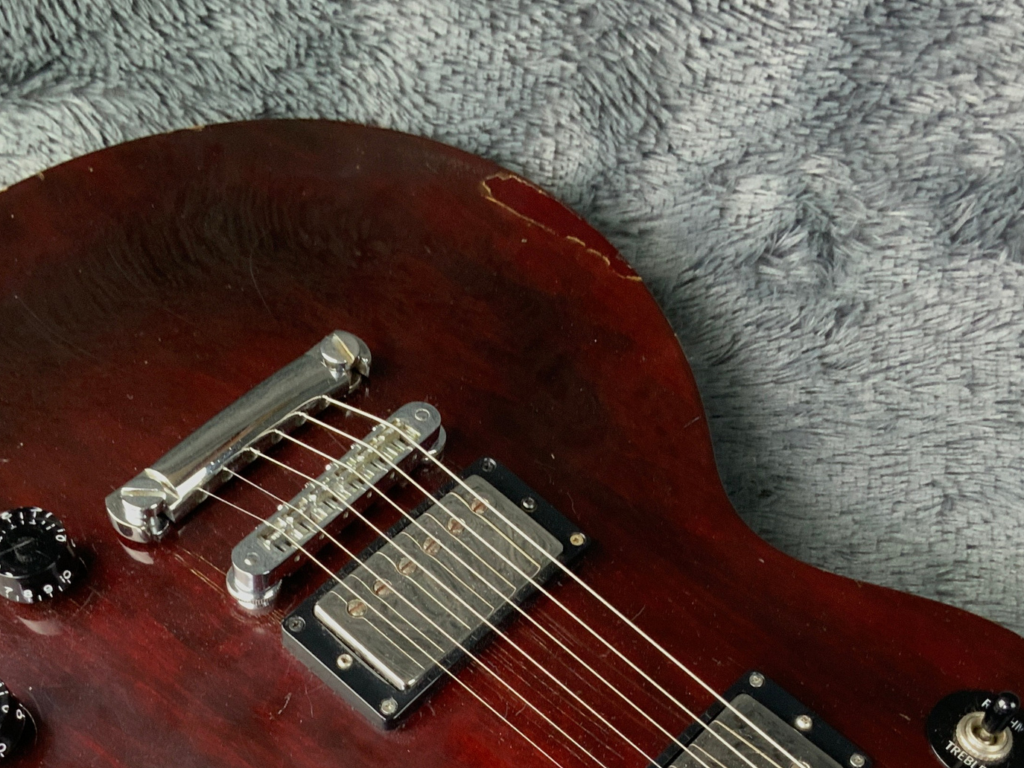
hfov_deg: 35.5
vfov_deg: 26.1
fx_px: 1597
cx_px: 497
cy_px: 693
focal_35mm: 54
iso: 160
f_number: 1.8
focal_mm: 3
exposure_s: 1/50
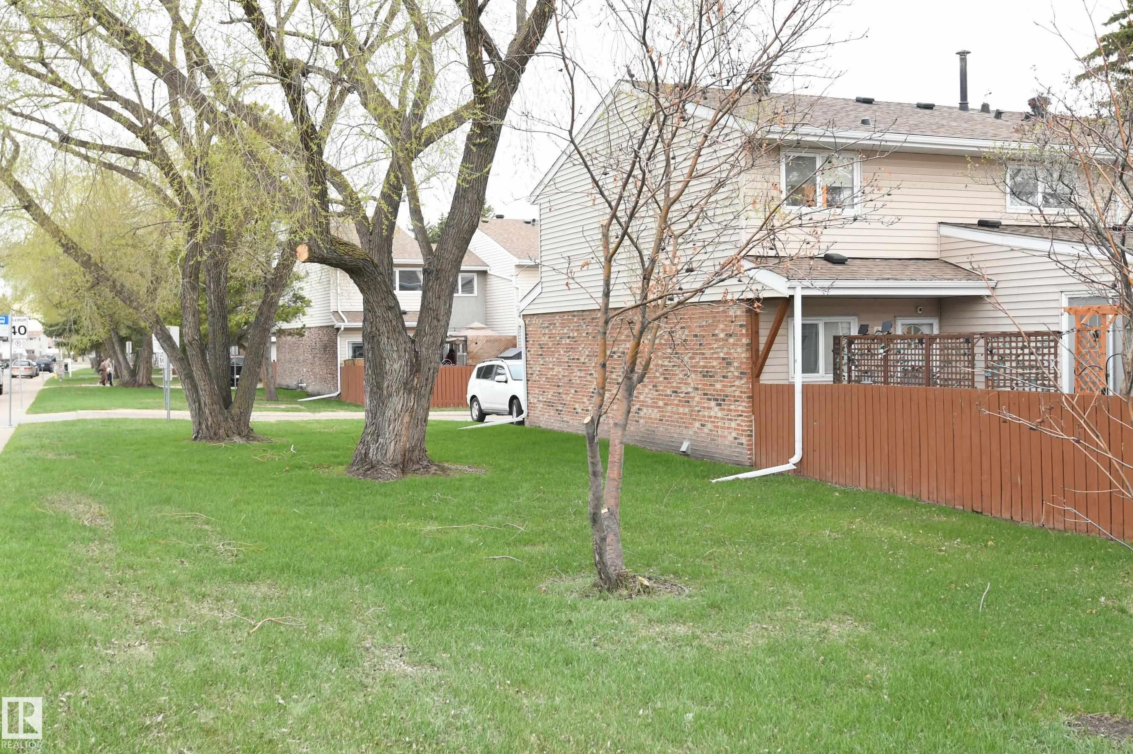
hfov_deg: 53.2
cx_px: 566
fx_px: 1132
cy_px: 377
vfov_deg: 36.8
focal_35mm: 36
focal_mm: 24
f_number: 4
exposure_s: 1/60
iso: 560
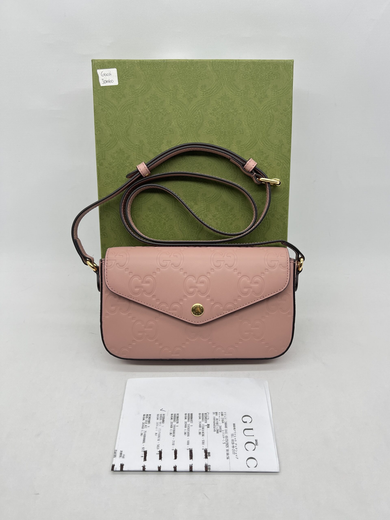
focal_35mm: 26
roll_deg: -0.3
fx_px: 391
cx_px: 195
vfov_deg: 67.3
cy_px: 260
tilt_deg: -33.1
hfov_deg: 53.1
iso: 32
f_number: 1.5
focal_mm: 5.7
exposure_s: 1/115
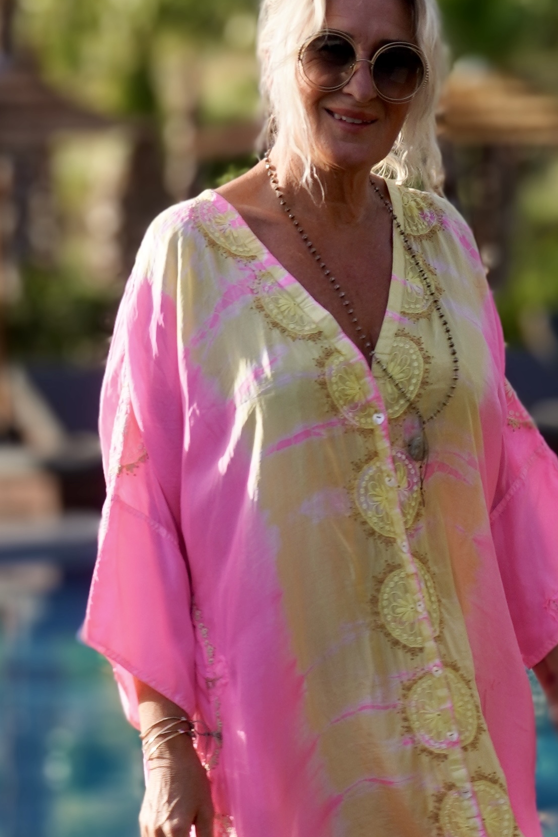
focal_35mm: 79
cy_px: 463
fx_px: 1838
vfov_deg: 25.7
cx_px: 342
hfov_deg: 17.2
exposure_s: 1/250
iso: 100
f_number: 5.6
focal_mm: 34
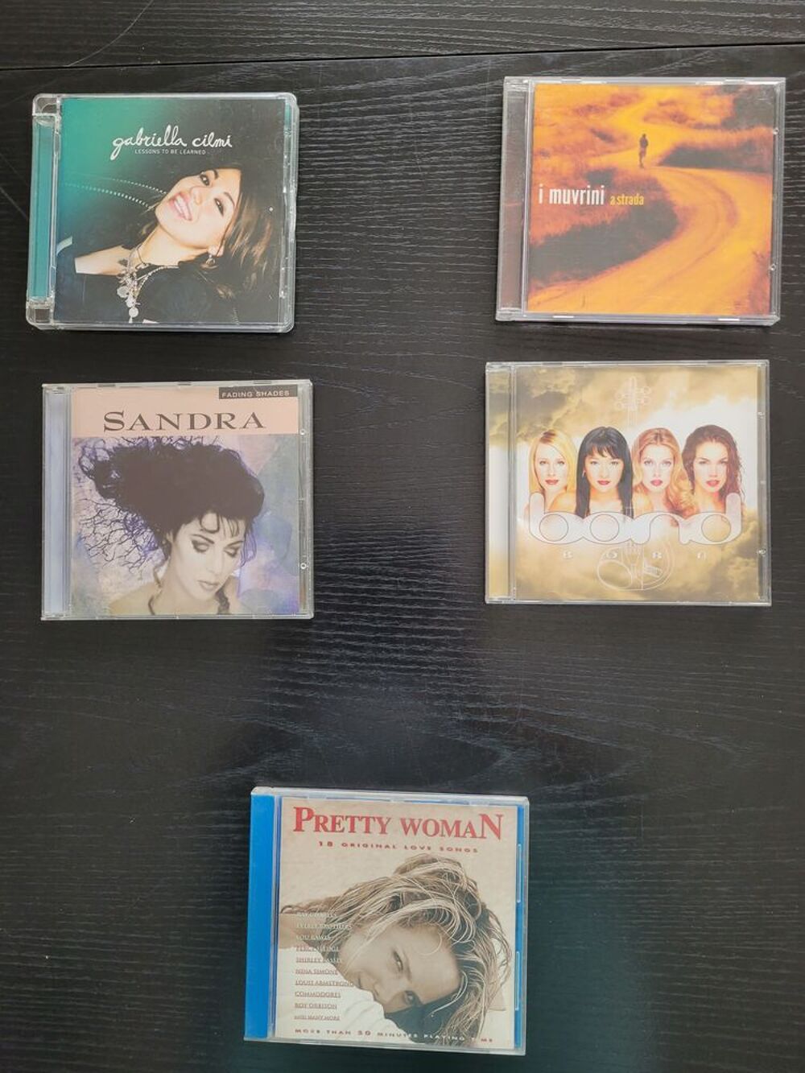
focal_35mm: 26
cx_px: 402
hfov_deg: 53.1
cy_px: 536
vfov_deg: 67.3
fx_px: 806
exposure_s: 1/120
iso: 160
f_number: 1.8
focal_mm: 5.4
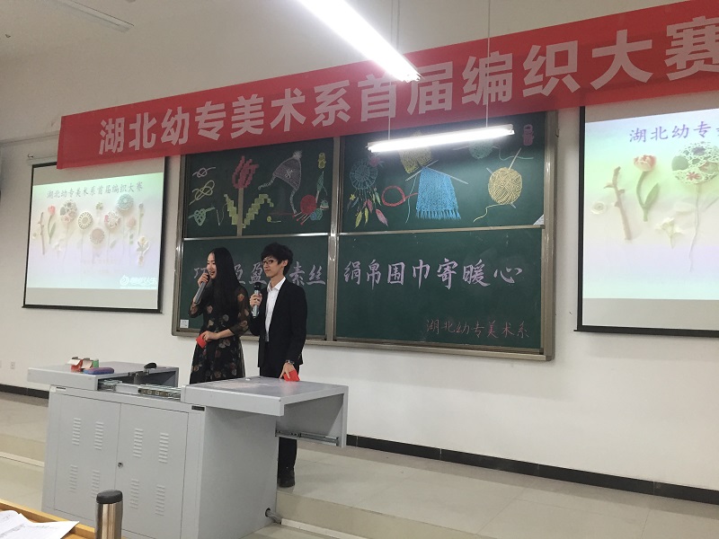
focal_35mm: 29
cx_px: 360
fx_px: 602
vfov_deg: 48.2
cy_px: 270
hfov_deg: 61.7
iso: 160
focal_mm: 4.15
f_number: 2.2
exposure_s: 1/33
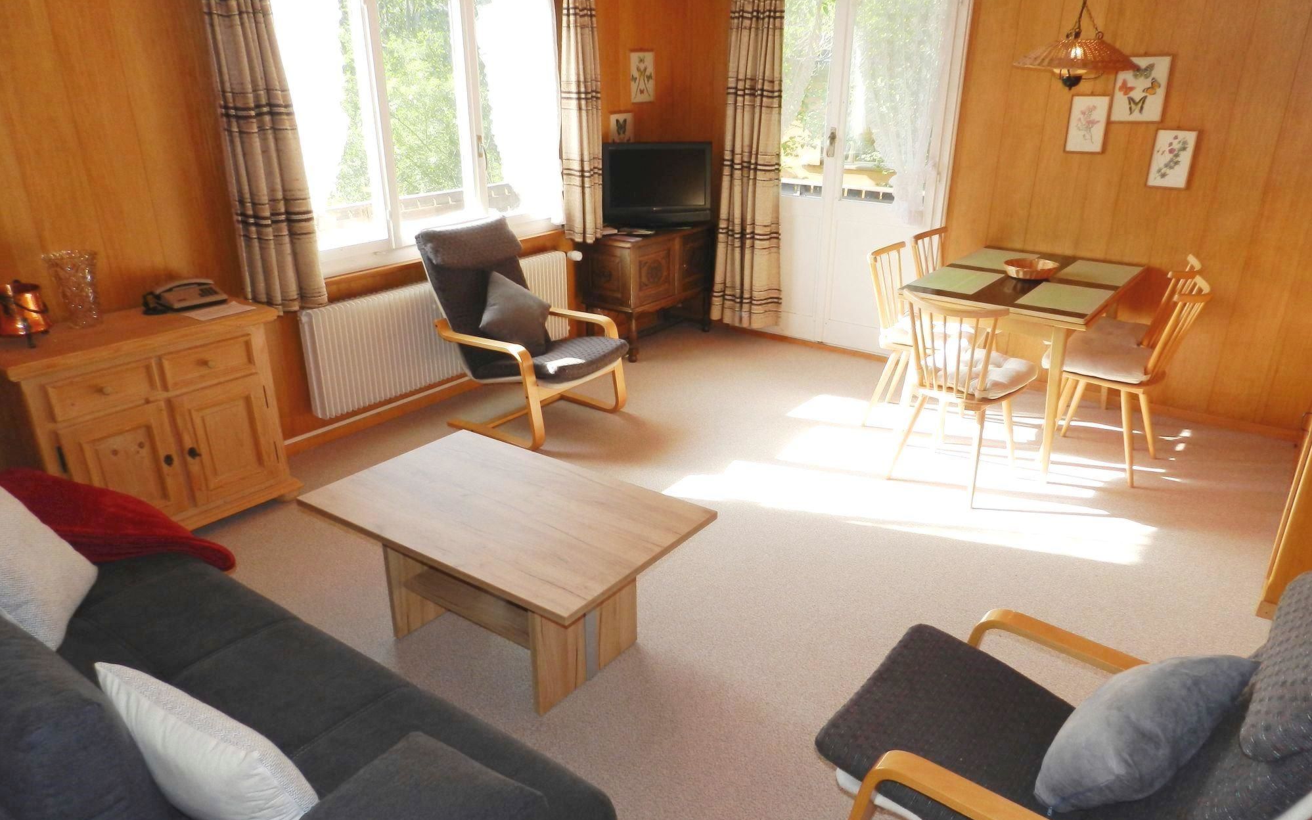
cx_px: 672
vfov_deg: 49.2
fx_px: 894
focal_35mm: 25
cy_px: 439
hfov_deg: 72.5
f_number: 3.4
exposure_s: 1/125
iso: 160
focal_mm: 4
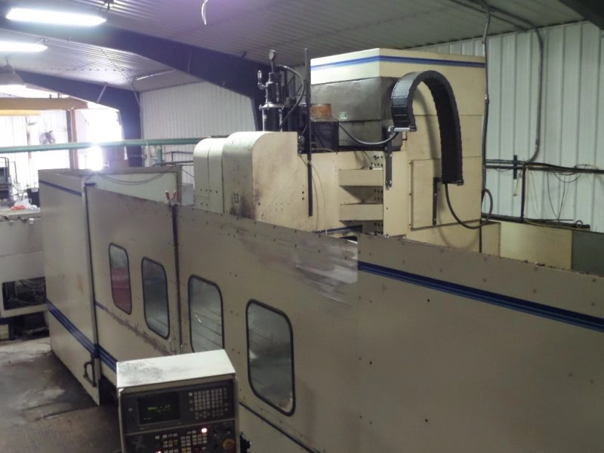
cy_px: 226
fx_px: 715
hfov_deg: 45.8
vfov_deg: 35.1
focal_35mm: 41
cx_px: 302
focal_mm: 6.8
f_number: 3.6
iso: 800
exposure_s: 1/45
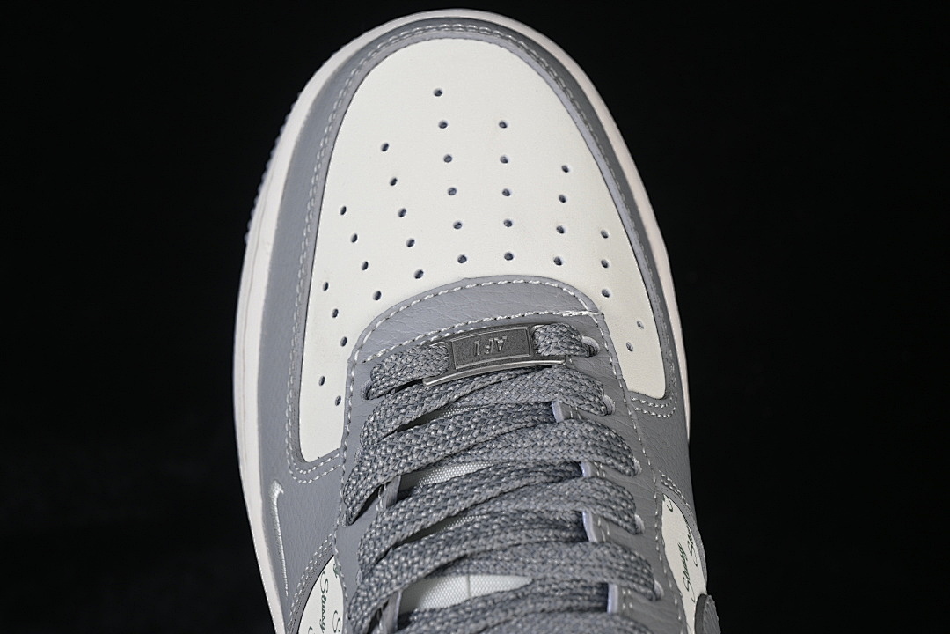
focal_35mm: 75
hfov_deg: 27.0
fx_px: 1979
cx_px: 475
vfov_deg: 18.2
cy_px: 317
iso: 160
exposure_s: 1/80
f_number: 7.1
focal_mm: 50
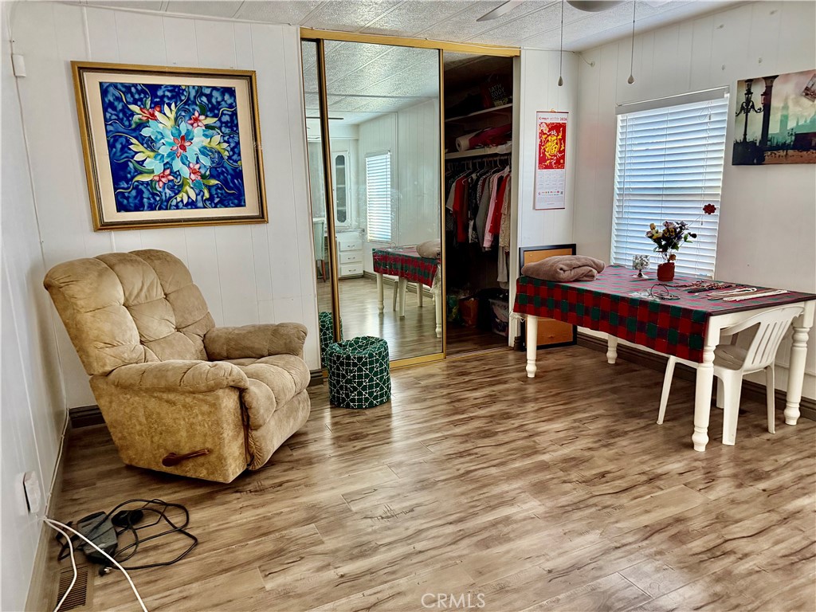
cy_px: 306
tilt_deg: -11.1
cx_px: 408
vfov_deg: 56.8
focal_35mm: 24
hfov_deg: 71.6
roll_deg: +0.7
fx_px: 566
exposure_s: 1/60
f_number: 1.78
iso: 640
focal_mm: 6.76
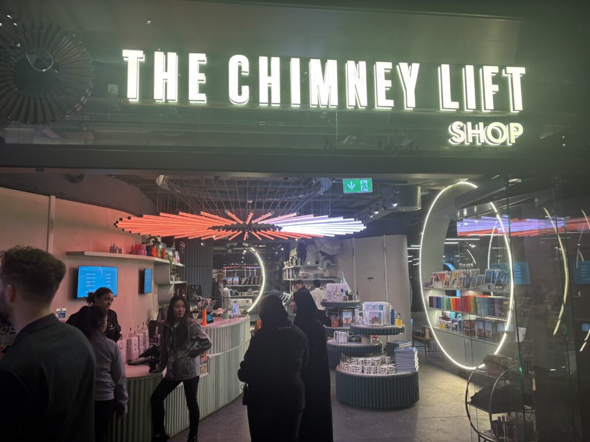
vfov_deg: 53.1
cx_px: 295
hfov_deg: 67.3
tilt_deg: +6.3
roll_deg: +0.3
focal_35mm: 26
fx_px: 443
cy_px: 221
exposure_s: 1/70
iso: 125
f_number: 1.6
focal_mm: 5.96
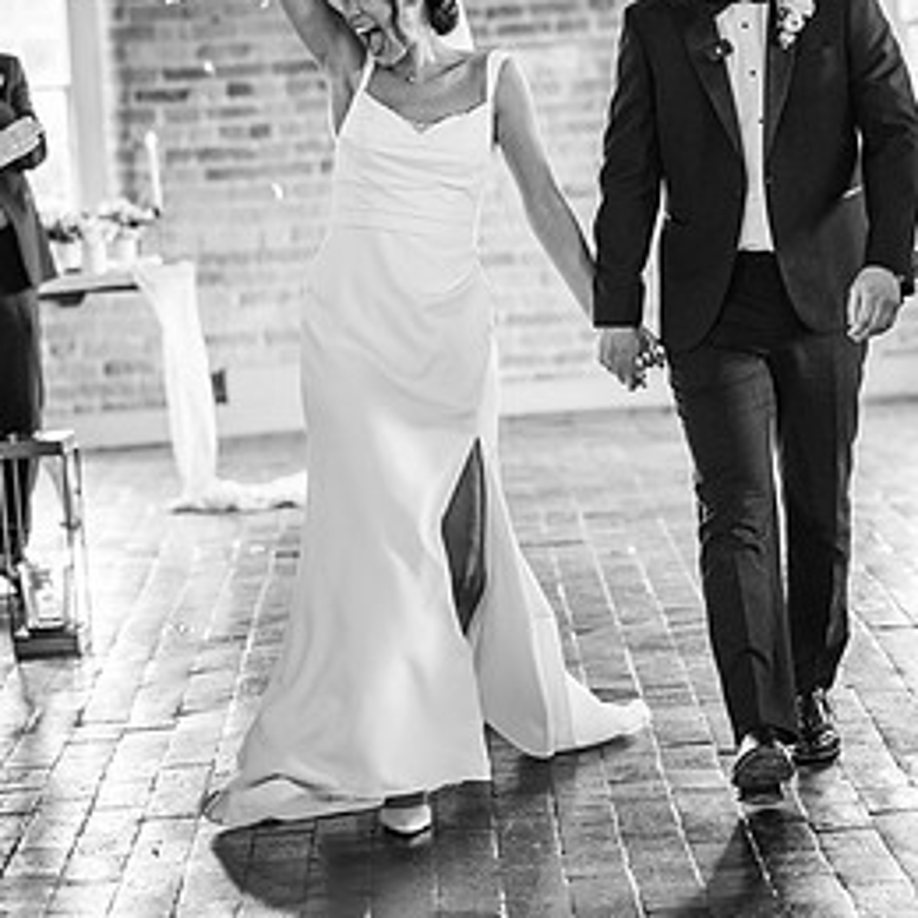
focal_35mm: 125
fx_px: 3750
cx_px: 461
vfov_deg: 13.9
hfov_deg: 14.0
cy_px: 212
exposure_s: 1/200
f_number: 2
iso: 1250
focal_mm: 85
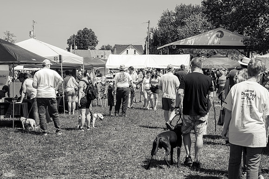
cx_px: 111
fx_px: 525
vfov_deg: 19.4
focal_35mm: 70
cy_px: 83
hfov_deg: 28.7
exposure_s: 1/640
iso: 125
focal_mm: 58
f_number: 6.3
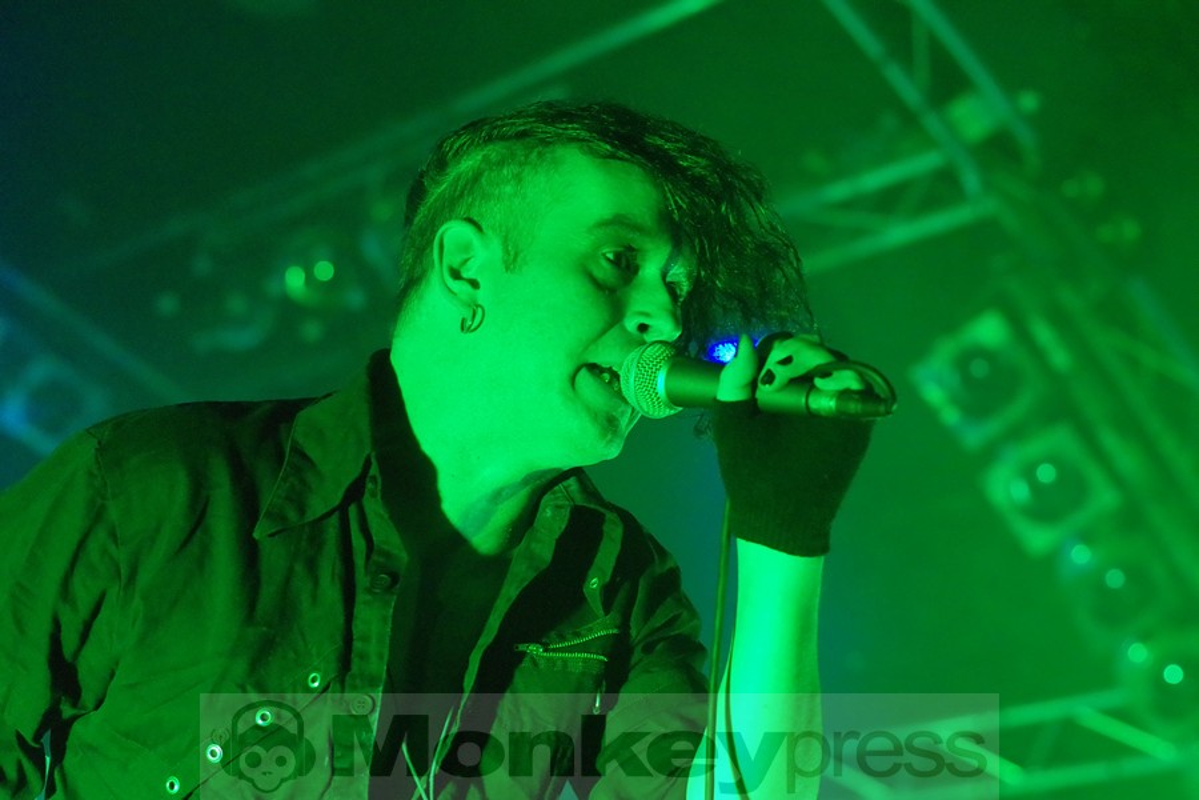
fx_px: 2498
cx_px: 600
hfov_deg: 27.0
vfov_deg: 18.2
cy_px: 400
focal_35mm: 75
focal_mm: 50
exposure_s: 1/250
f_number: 2.5
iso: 6400
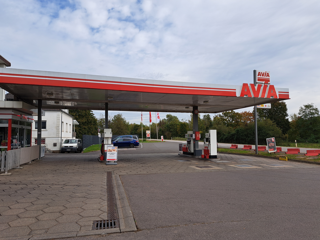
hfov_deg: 71.6
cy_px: 120
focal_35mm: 24
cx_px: 160
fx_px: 222
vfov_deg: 56.8
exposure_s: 1/805
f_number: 1.8
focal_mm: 5.23
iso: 50
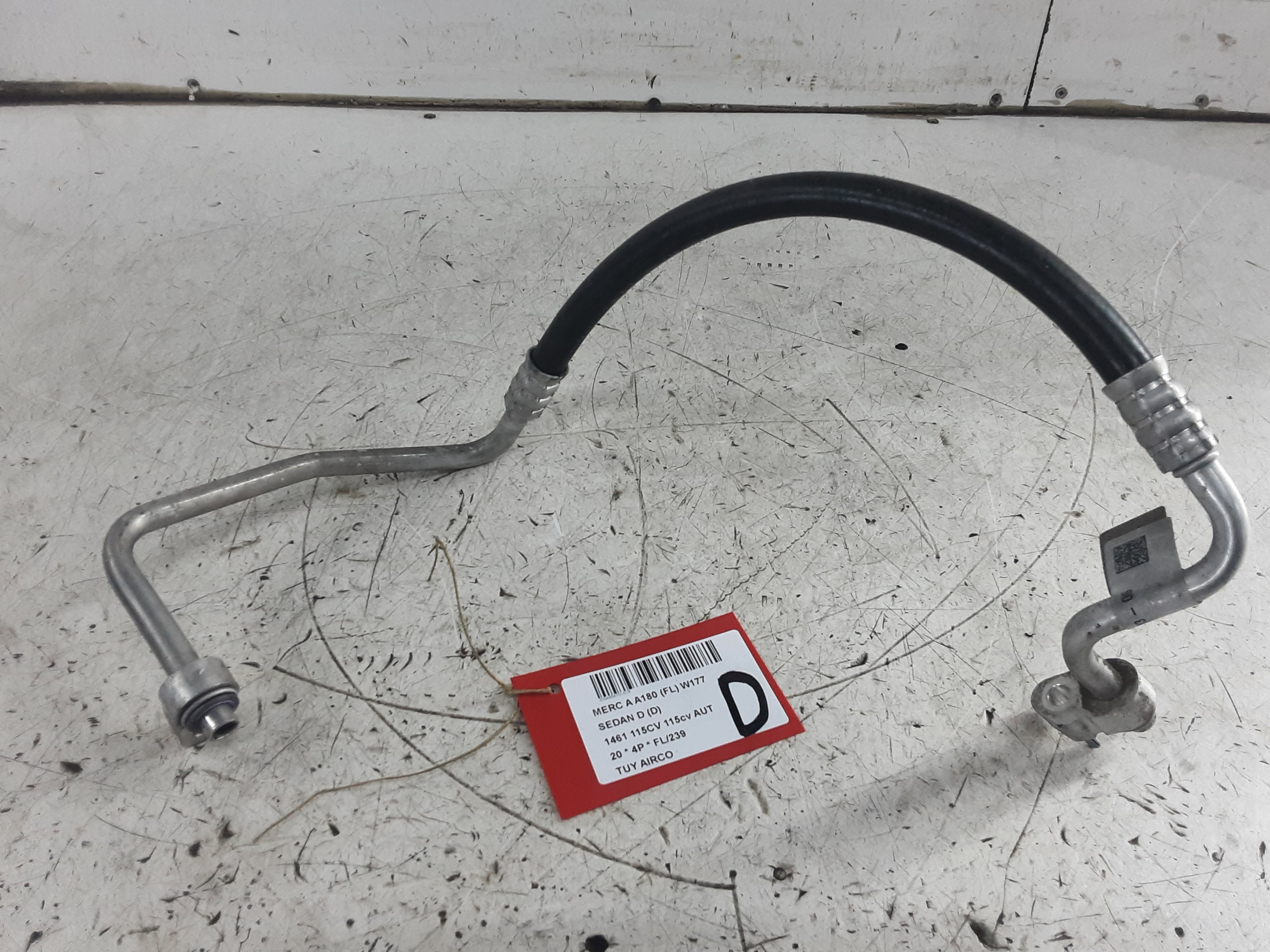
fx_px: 1027
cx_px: 655
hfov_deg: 63.4
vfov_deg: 49.8
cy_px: 467
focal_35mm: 28
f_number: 1.9
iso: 100
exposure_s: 1/50
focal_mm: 2.91
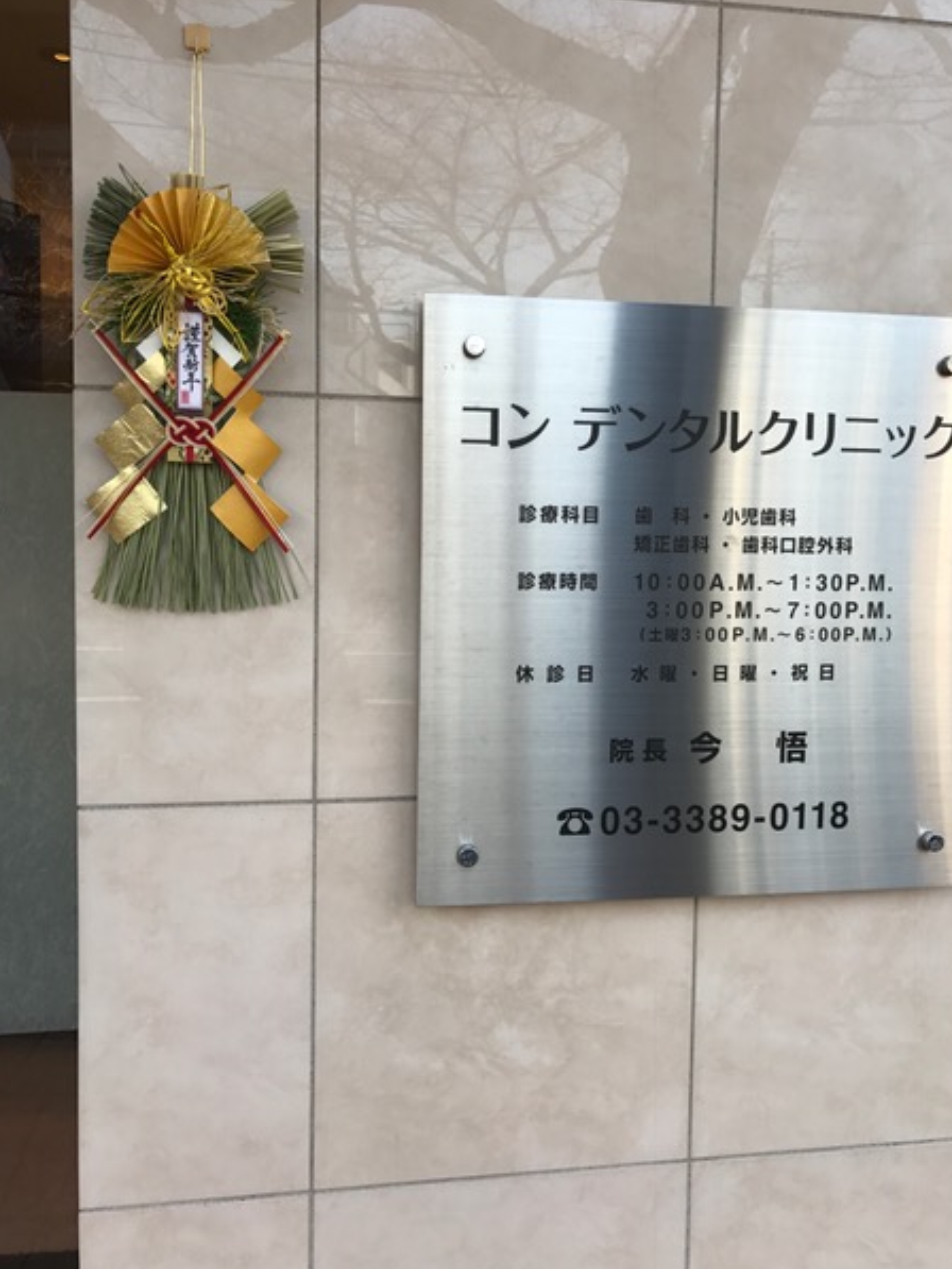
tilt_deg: -1.1
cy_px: 599
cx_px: 487
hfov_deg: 46.8
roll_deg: -0.3
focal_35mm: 30
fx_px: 1100
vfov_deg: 59.9
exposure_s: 1/176
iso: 20
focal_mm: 3.99
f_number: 1.8
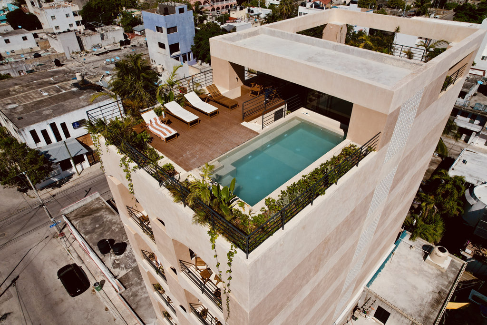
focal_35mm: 22
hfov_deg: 78.6
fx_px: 298
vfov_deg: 57.2
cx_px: 244
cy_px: 162
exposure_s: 1/8000
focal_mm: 8.38
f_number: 2.8
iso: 110
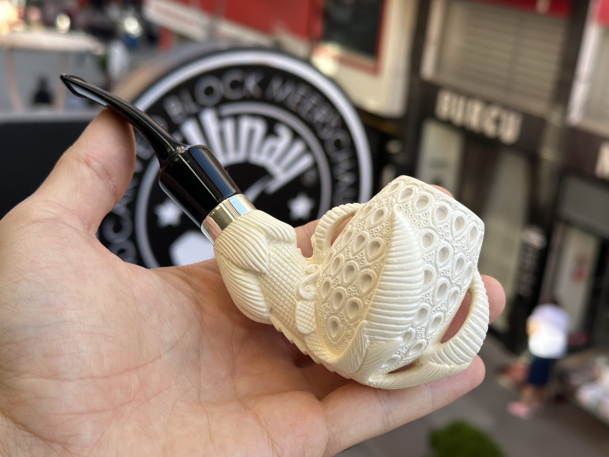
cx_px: 304
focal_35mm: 48
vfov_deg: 30.3
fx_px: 844
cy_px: 228
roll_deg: -5.9
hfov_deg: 39.7
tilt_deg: -17.2
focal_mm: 6.86
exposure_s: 1/642
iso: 64
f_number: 1.78
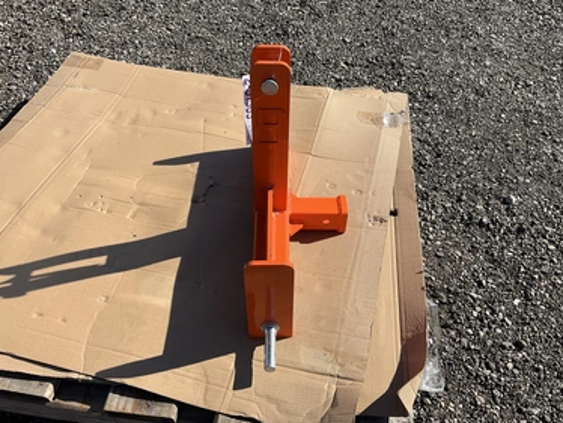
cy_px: 215
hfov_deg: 58.3
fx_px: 505
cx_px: 288
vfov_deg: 45.5
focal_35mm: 31
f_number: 1.8
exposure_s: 1/1786
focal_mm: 3
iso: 25
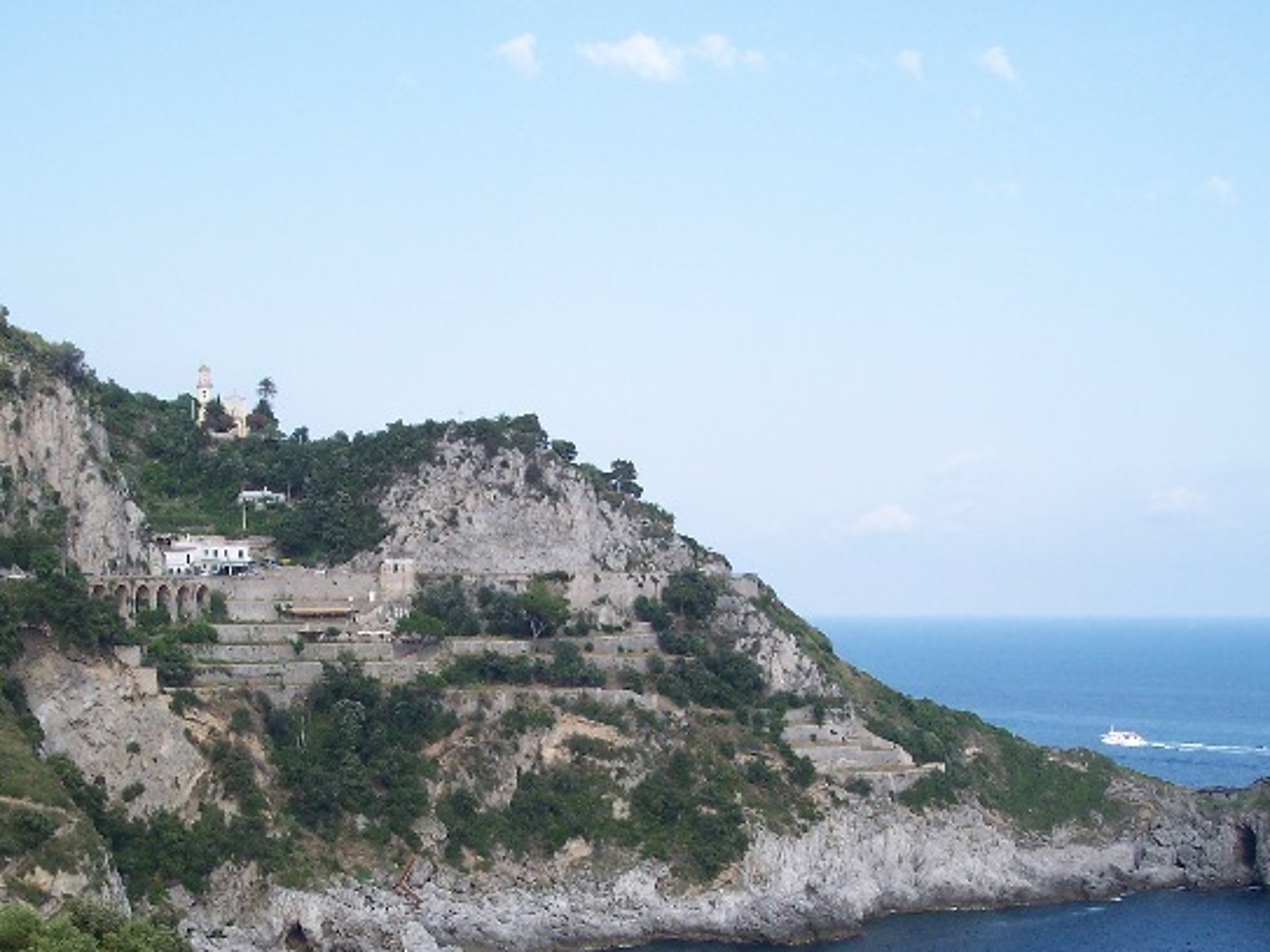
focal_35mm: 56
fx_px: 2054
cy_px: 618
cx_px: 458
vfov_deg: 26.0
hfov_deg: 34.1
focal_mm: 8
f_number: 4.8
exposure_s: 1/350
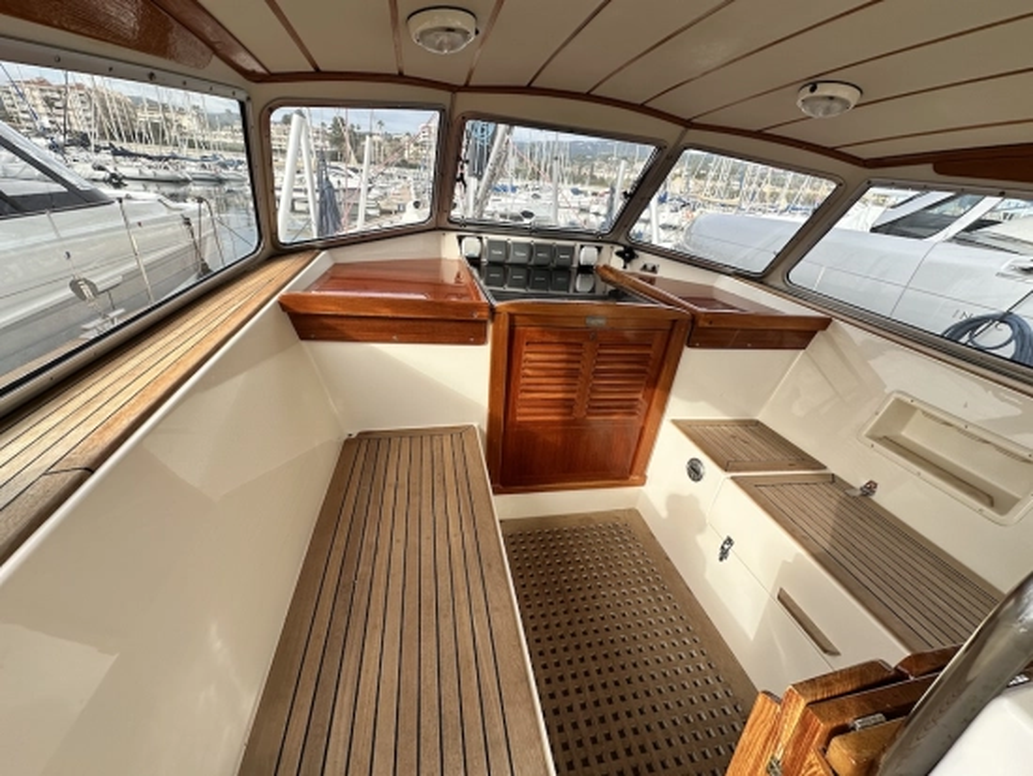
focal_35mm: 14
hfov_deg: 102.0
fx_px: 418
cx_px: 516
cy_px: 388
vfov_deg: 85.7
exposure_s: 1/543
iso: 40
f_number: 2.2
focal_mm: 2.22
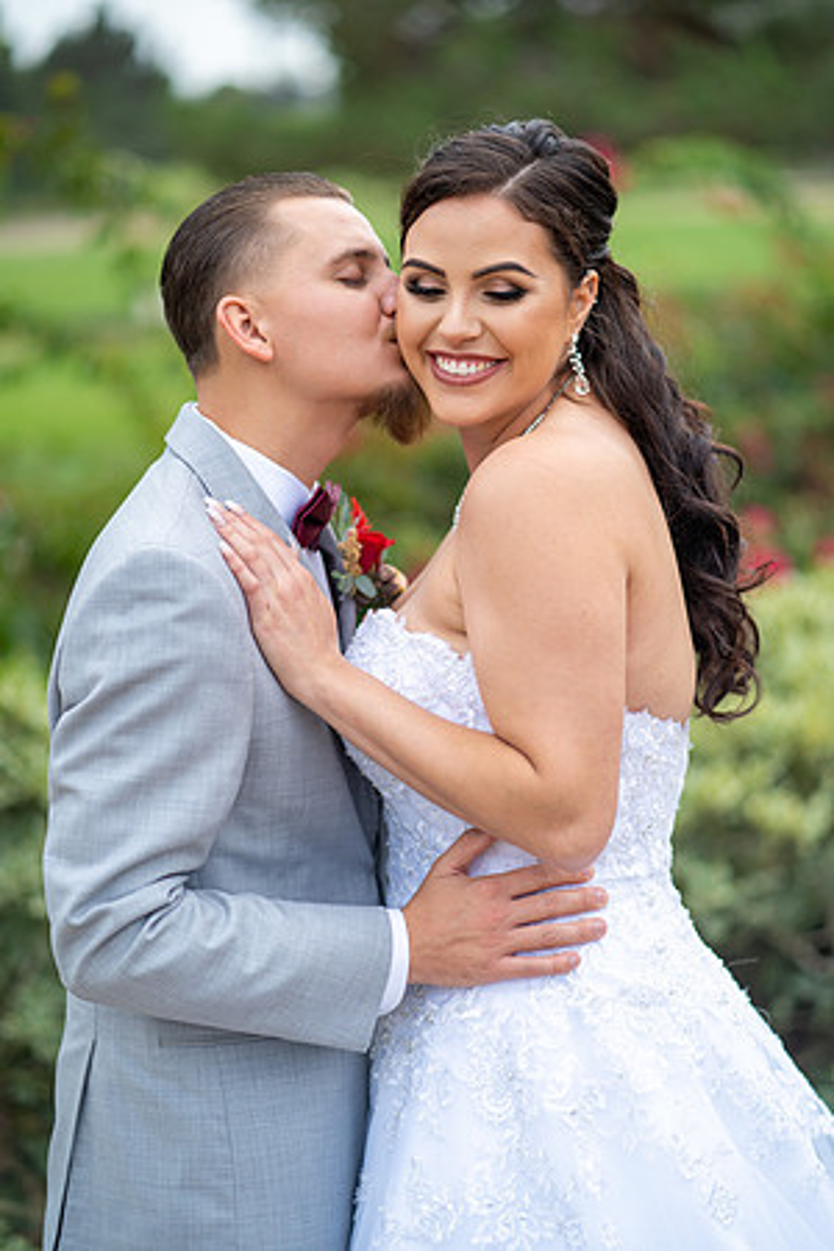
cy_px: 626
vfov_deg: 23.9
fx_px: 2954
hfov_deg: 16.1
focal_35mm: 85
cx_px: 417
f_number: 1.8
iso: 160
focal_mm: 85
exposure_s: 1/1600
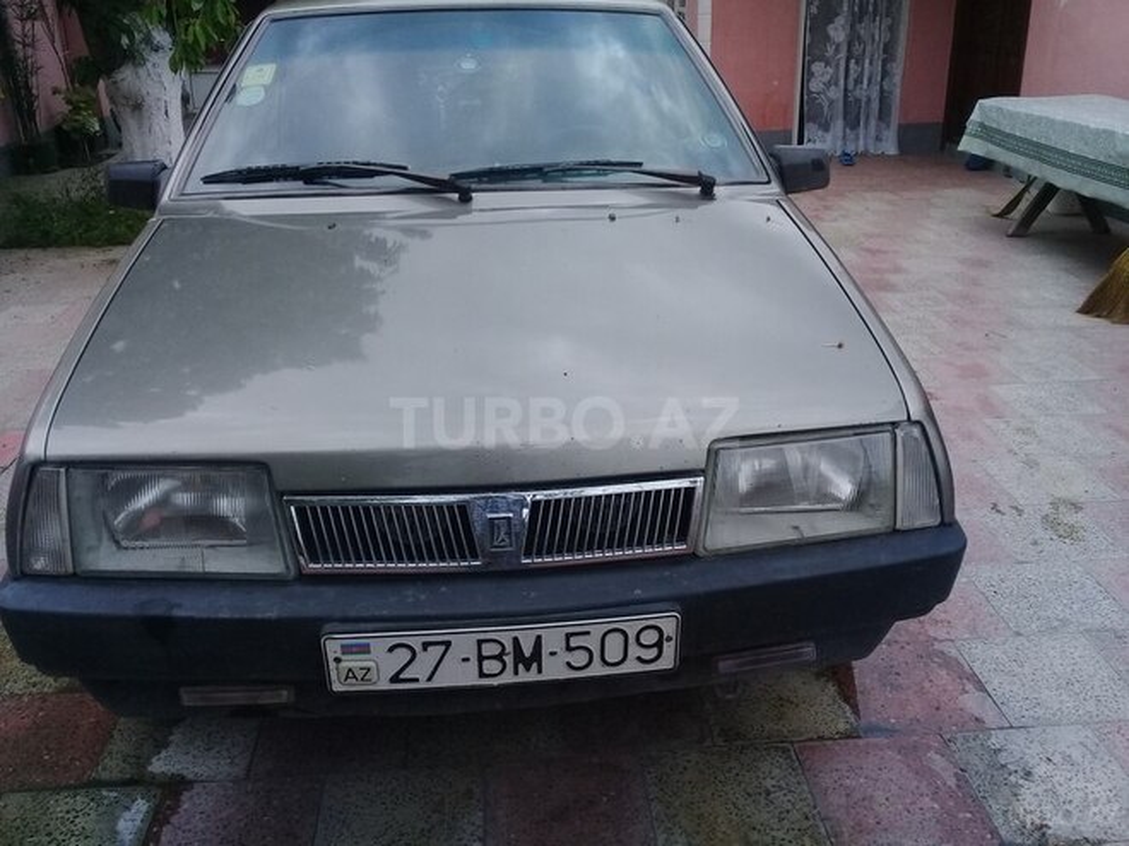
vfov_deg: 45.4
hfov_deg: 58.4
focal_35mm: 31
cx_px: 564
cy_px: 423
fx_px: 1011
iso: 50
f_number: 2.2
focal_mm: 3.3
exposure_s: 1/696
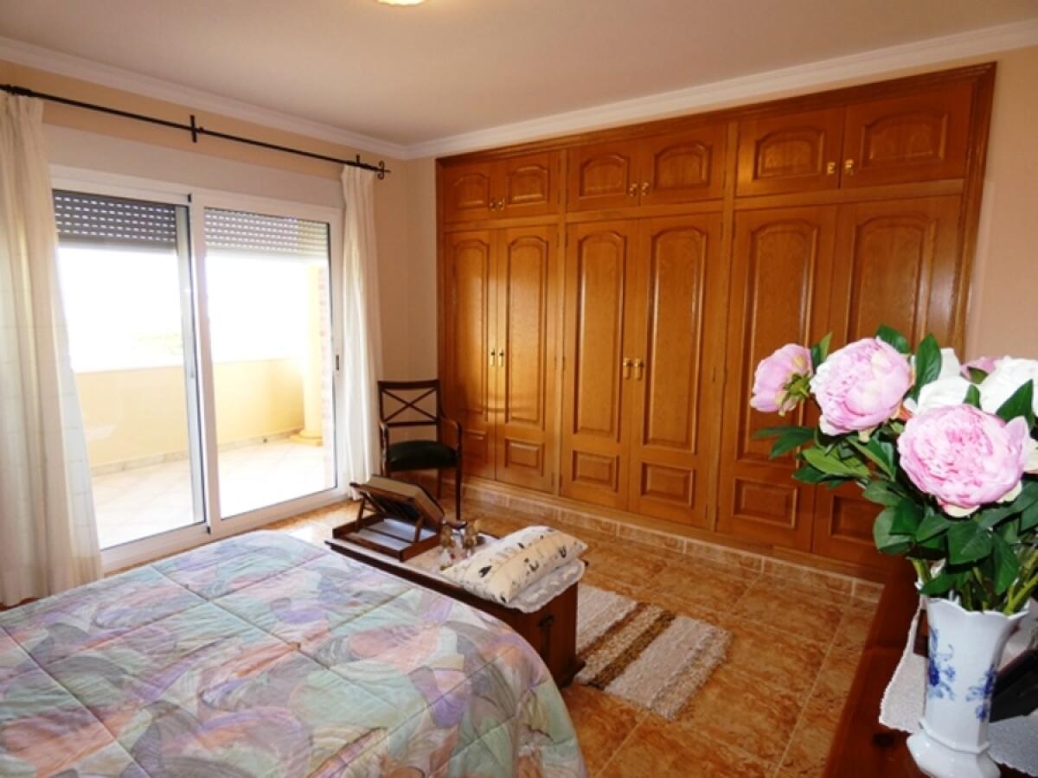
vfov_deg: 66.0
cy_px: 389
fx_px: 600
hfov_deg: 81.7
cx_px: 519
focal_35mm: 20
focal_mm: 3.6
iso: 160
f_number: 2.8
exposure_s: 1/60
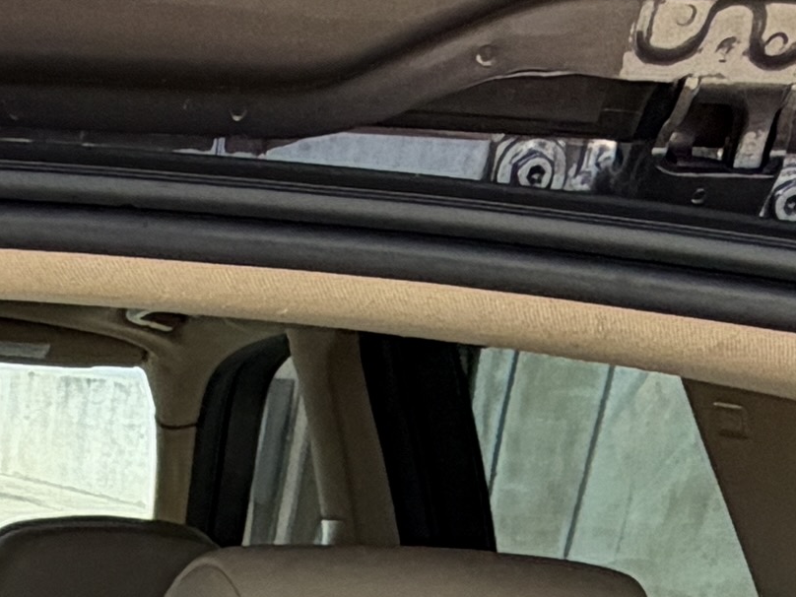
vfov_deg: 11.7
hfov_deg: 17.8
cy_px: 1511
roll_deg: -2.6
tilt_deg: -26.8
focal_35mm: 99
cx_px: -387
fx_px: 2277
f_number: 2.2
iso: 40
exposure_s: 1/233
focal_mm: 2.22
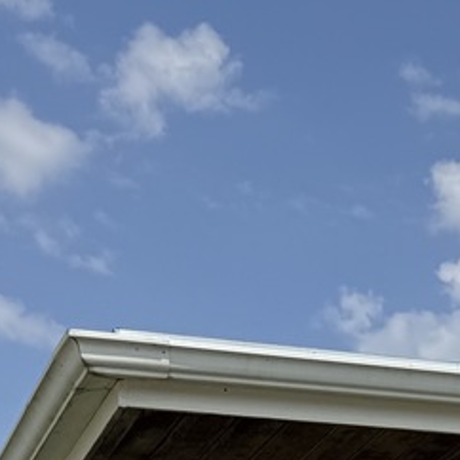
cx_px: 1053
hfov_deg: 11.7
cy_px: 933
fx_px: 1894
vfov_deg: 12.2
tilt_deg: +3.5
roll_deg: -0.4
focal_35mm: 126
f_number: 1.78
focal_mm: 6.76
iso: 80
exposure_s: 1/6711
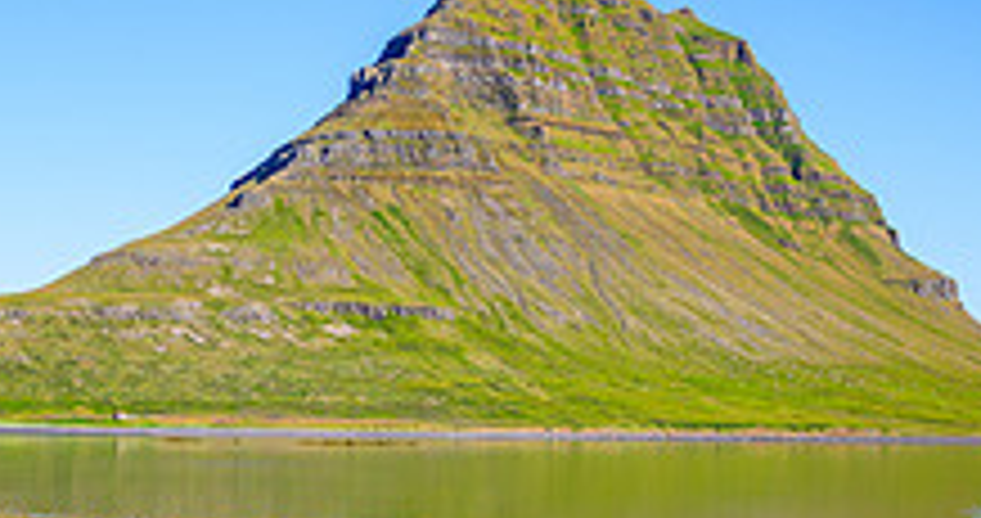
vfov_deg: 12.8
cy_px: 351
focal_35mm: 90
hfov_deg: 23.5
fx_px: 2307
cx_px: 129
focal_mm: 28.5
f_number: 8
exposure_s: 1/125
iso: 64
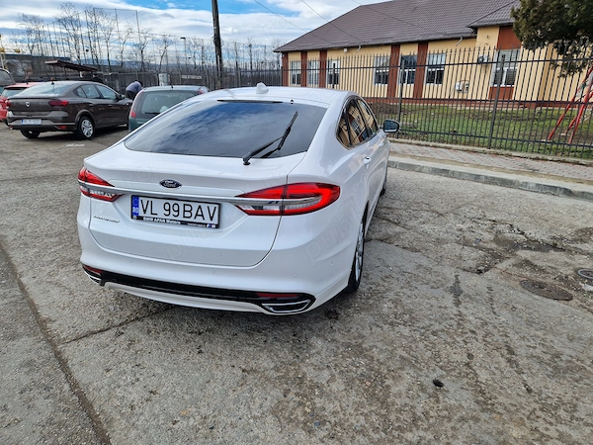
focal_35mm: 23
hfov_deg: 73.9
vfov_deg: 58.9
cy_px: 222
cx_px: 296
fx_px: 394
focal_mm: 5.4
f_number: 1.8
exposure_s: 1/1104
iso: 50
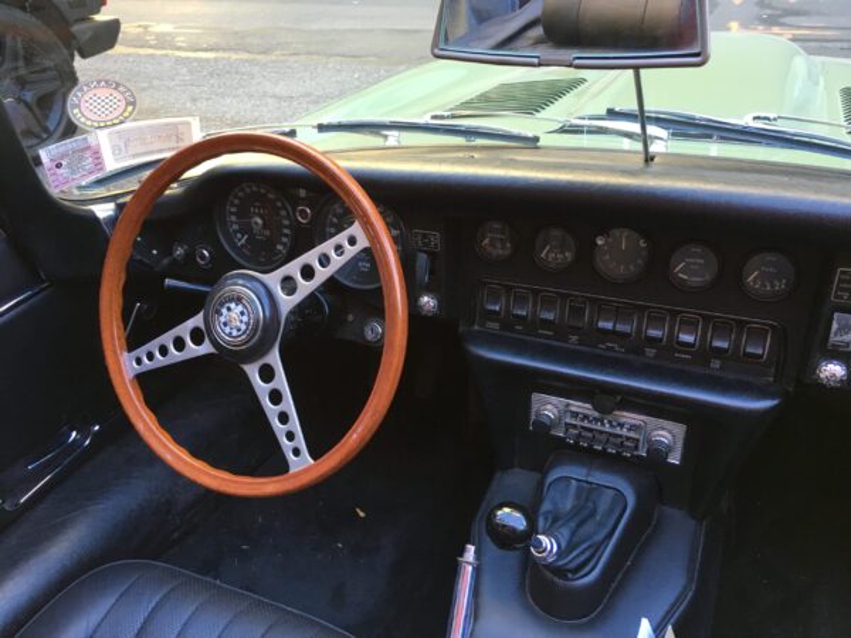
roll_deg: +3.1
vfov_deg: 48.2
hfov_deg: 61.7
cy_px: 319
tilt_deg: -32.3
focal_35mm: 29
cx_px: 426
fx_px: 713
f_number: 2.2
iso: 40
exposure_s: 1/30
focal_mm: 4.15
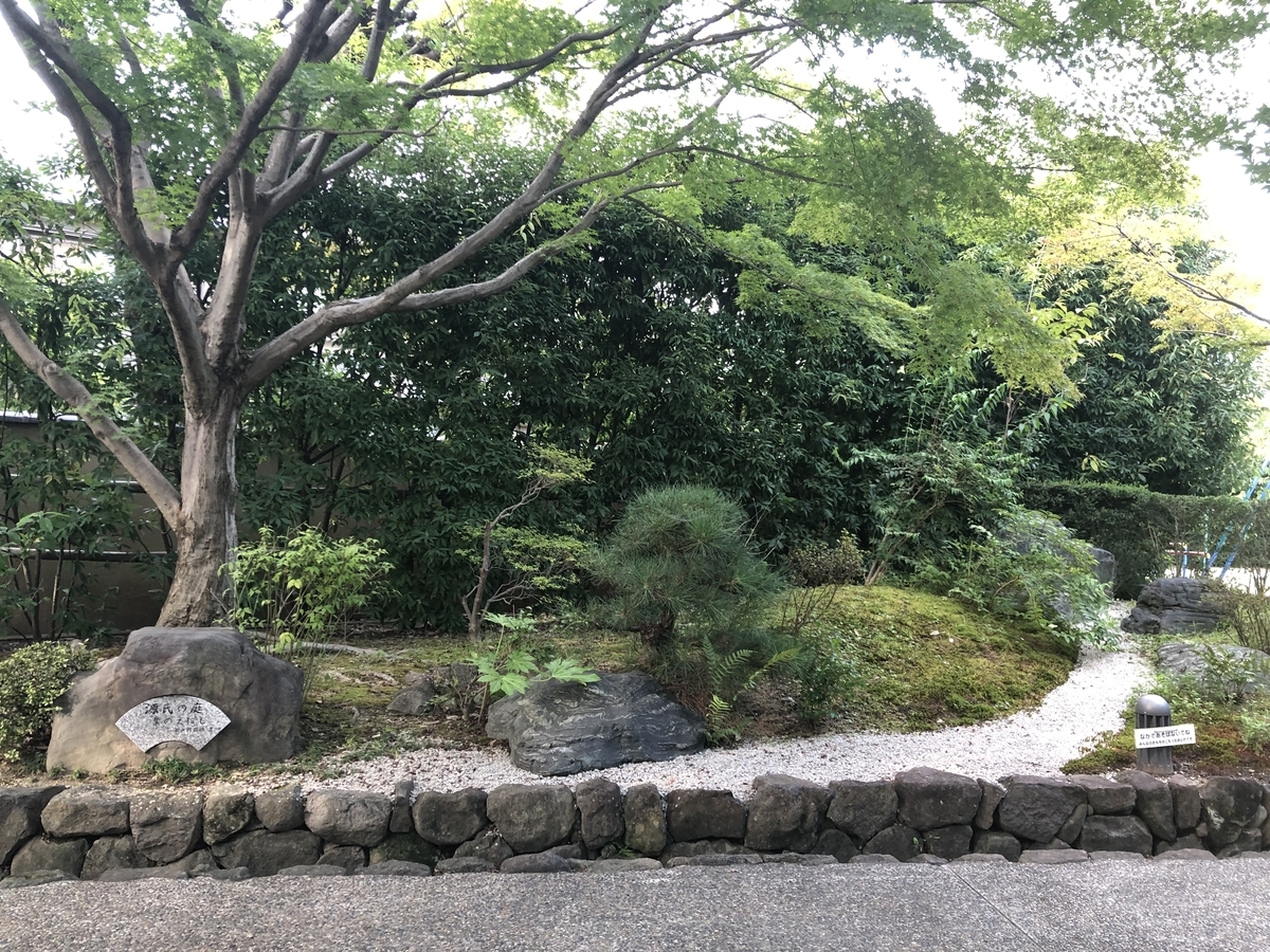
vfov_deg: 49.7
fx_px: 1027
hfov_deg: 63.4
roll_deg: -2.0
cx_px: 635
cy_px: 476
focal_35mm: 28
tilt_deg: +1.9
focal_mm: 4
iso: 25
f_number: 1.8
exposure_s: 1/30
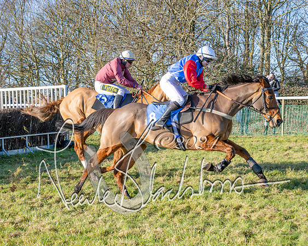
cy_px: 125
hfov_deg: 31.7
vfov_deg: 25.5
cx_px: 162
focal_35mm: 60
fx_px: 543
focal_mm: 35
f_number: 4.5
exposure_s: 1/1250
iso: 400
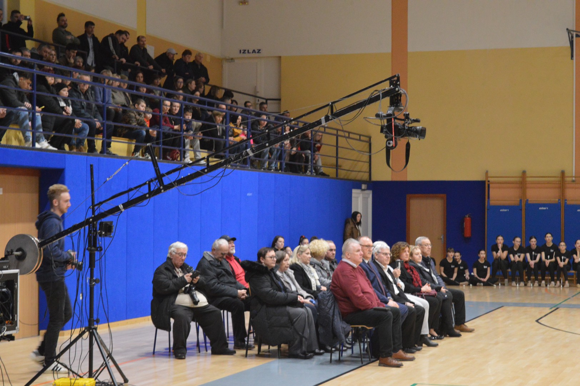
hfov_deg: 24.6
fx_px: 1328
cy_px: 193
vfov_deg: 16.5
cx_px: 290
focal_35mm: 82
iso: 3200
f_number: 5.6
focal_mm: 55
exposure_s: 1/80
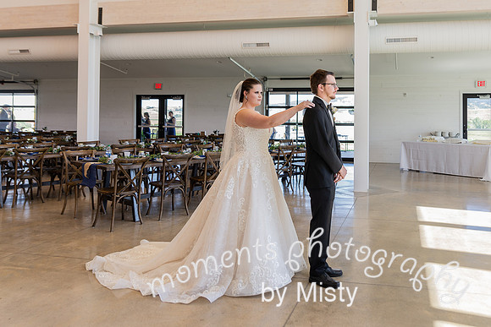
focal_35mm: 31
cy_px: 115
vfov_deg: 41.8
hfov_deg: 59.0
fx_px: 424
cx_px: 318
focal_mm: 24
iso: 320
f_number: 3.2
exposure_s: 1/160
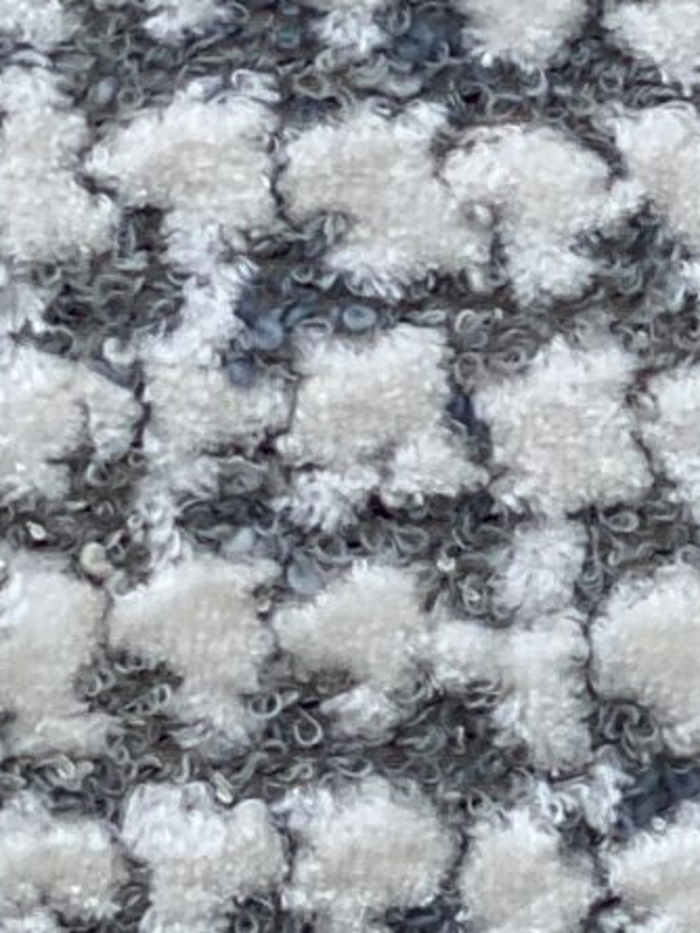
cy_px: 386
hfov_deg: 4.9
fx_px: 8058
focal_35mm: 299
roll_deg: -3.5
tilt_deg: -22.5
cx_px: 1291
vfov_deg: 6.6
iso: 40
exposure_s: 1/122
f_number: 2
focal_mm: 6
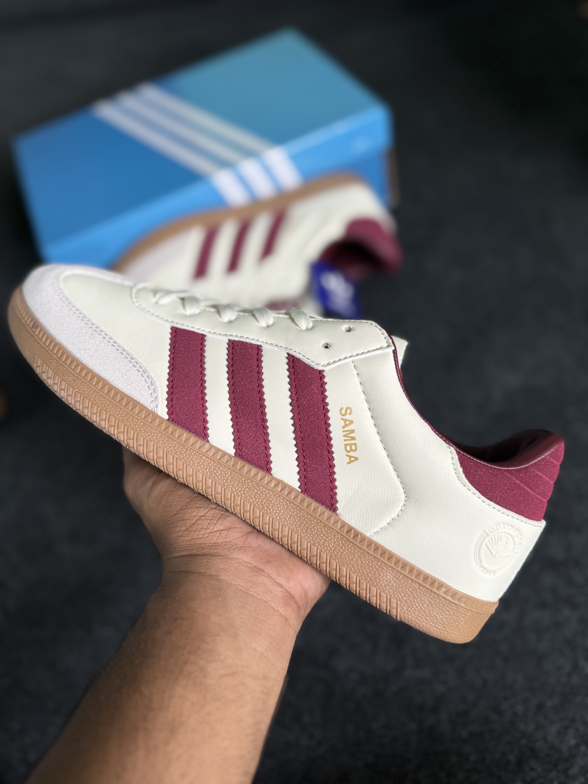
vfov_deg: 71.6
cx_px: 294
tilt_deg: -53.9
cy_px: 392
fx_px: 544
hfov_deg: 56.8
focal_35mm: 24
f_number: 1.78
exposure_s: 1/609
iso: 80
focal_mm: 6.76
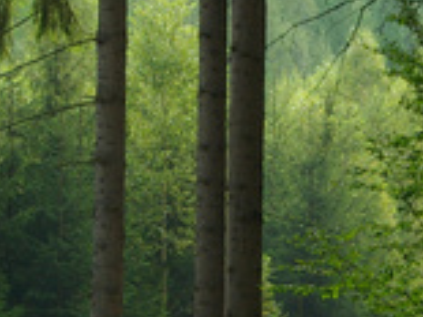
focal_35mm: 336
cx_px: 318
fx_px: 4103
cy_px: 225
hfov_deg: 5.9
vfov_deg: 4.4
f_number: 11
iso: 100
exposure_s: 1/4
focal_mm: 42.5
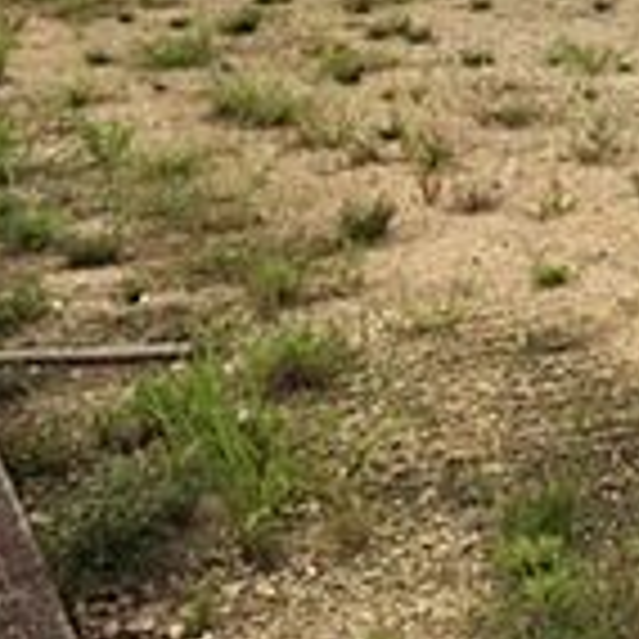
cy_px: -234
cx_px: 1102
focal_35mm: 112
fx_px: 2339
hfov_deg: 14.0
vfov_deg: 14.8
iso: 50
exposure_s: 1/1282
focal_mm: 4.12
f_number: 2.2
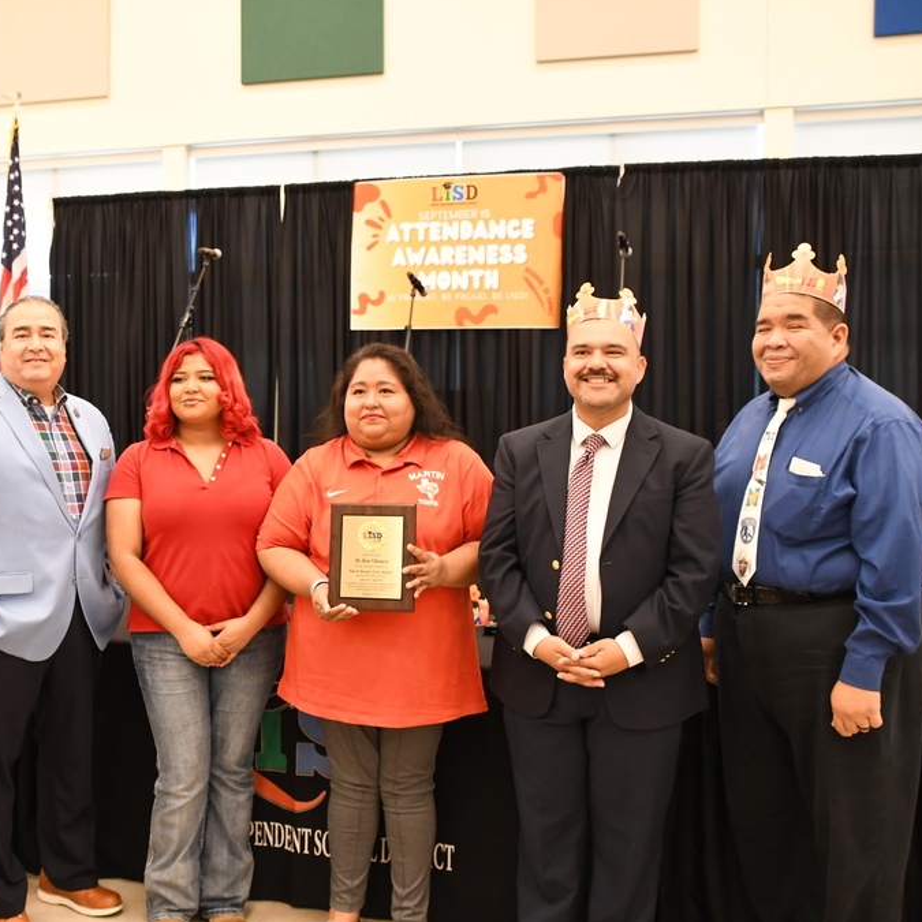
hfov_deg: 41.0
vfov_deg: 41.9
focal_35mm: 40
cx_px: 264
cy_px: 457
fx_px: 1205
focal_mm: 21
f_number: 5.6
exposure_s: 1/100
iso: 1600
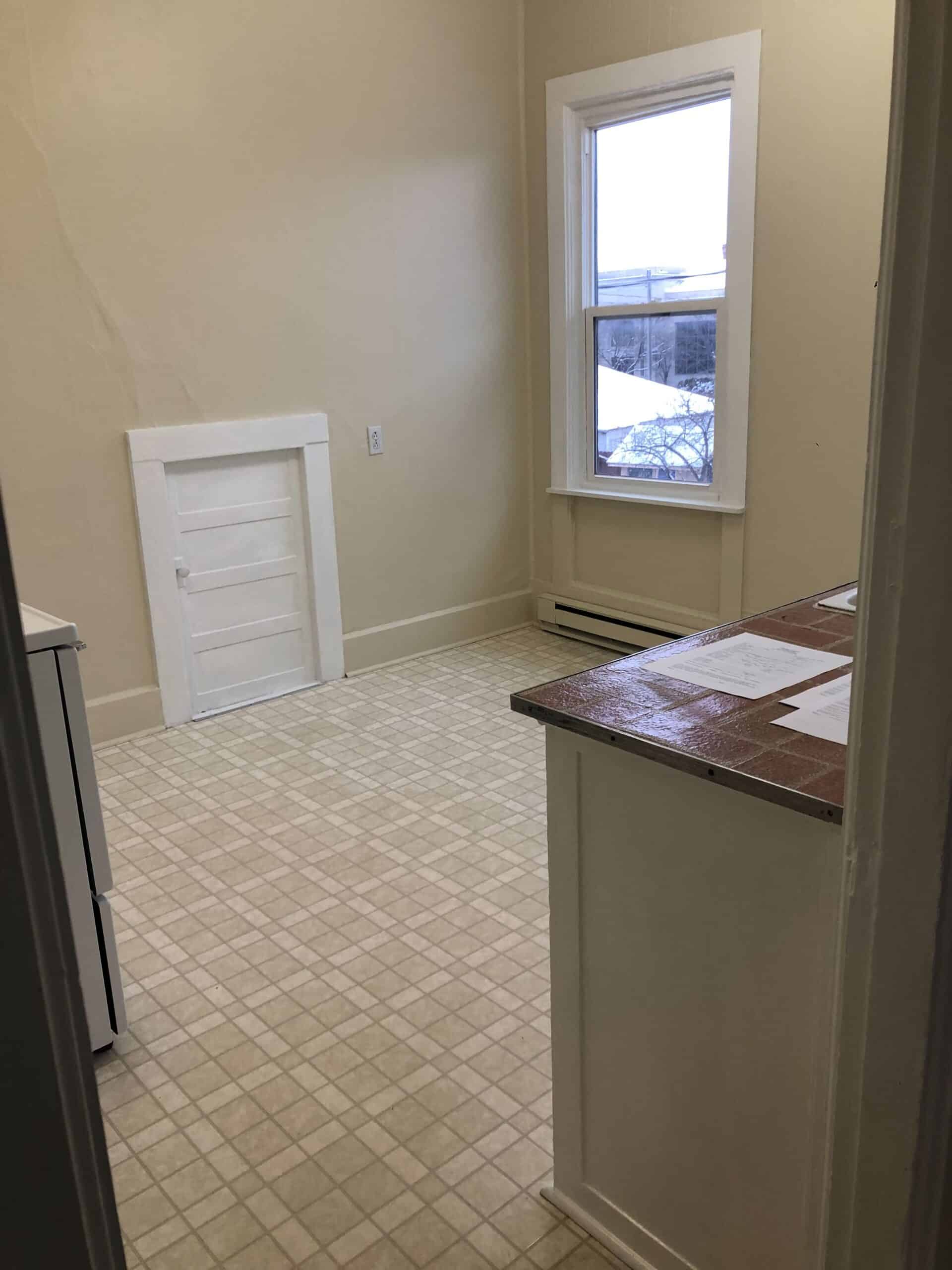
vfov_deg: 63.4
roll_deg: +1.6
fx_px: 1027
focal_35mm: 28
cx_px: 476
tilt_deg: -13.5
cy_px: 635
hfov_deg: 49.7
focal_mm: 4
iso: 20
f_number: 1.8
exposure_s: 1/30
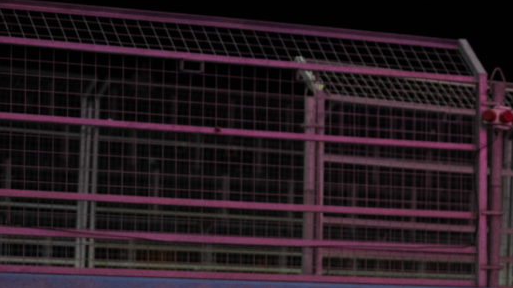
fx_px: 2216
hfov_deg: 13.2
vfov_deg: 7.4
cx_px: 393
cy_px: 313
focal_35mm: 163
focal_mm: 70
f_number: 3.2
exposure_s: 1/3200
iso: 3200
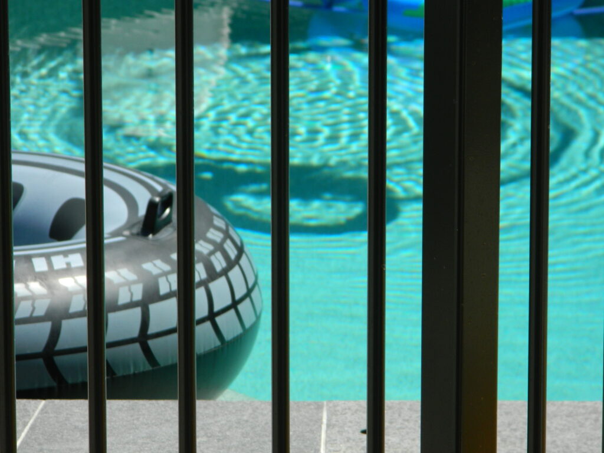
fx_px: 3856
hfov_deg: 9.0
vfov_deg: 6.7
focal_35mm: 221
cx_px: 302
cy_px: 226
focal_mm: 39.7
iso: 110
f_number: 5.4
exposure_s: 1/400
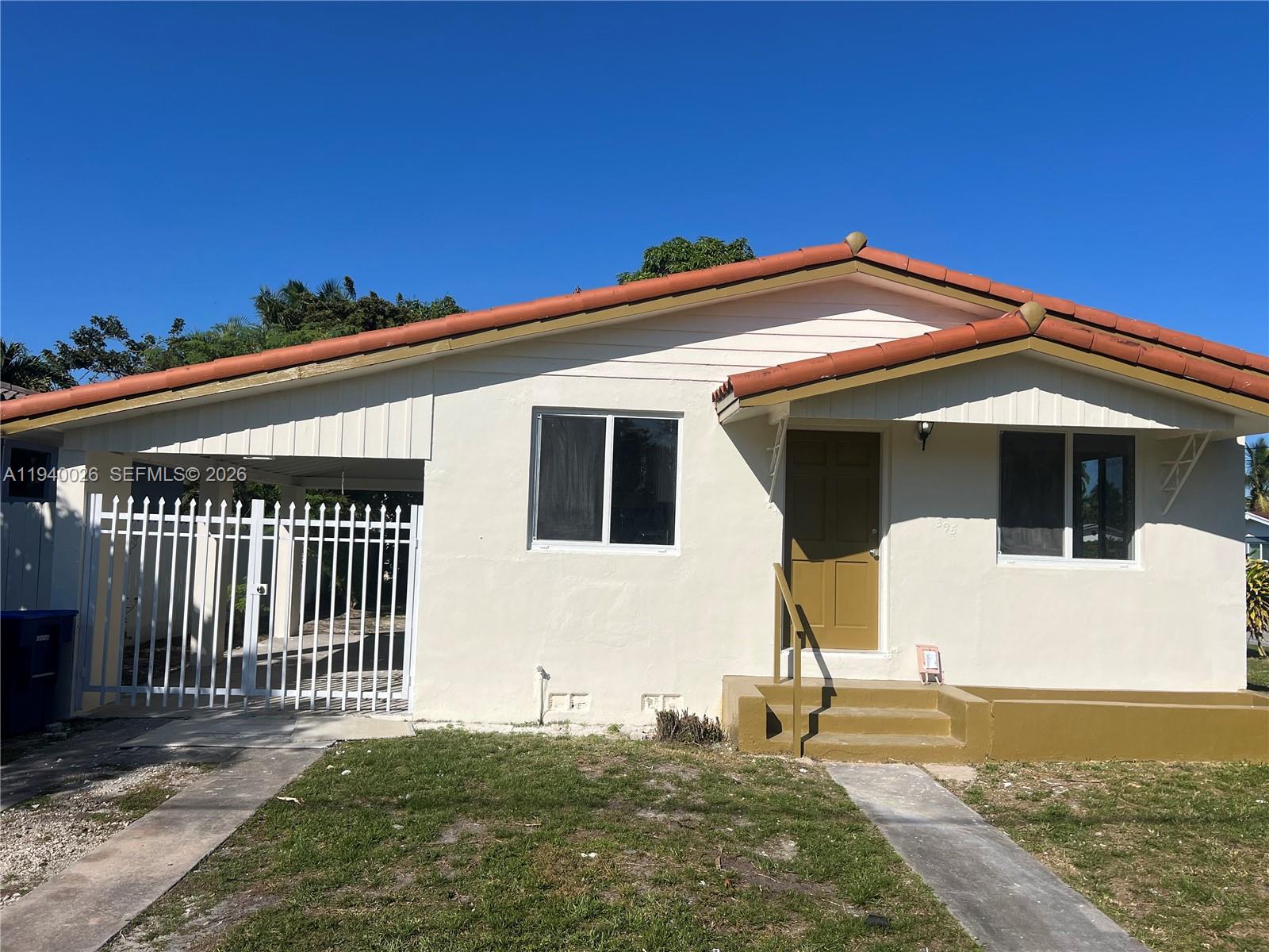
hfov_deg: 67.3
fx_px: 953
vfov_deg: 53.1
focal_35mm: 26
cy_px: 476
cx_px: 634
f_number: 1.5
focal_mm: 5.7
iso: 50
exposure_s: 1/10309
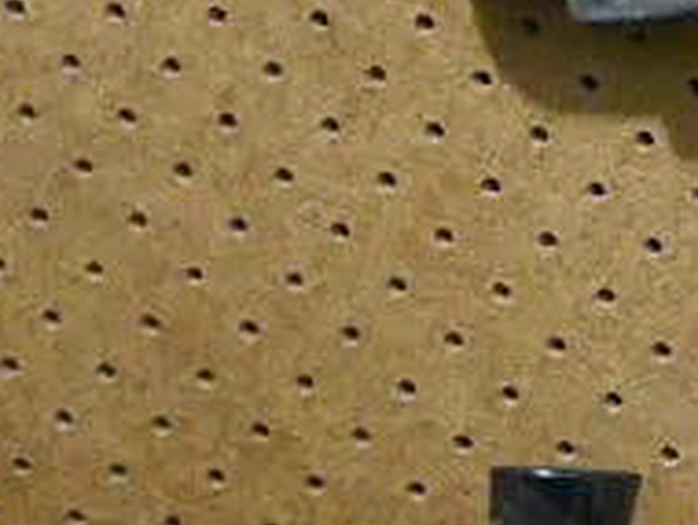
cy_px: -296
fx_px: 2827
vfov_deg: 10.2
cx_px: 1679
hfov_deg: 11.6
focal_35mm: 140
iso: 3200
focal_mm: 13
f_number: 4
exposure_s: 1/60
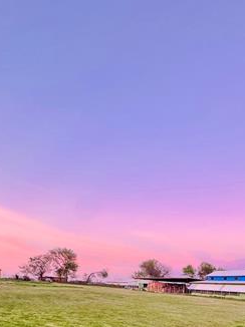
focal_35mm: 33
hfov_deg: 41.5
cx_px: 187
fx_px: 312
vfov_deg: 47.0
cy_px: 321
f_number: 2.2
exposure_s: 1/99
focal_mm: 2.22
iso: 200
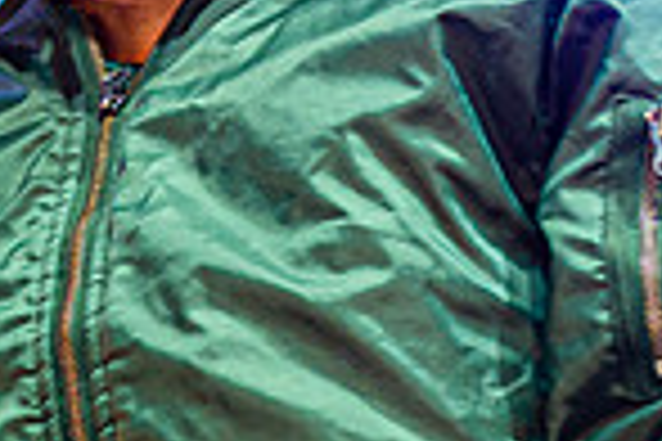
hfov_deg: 5.9
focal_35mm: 351
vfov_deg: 3.9
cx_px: 51
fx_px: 6454
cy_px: 5
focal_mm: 66
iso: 800
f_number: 2.8
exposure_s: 1/100
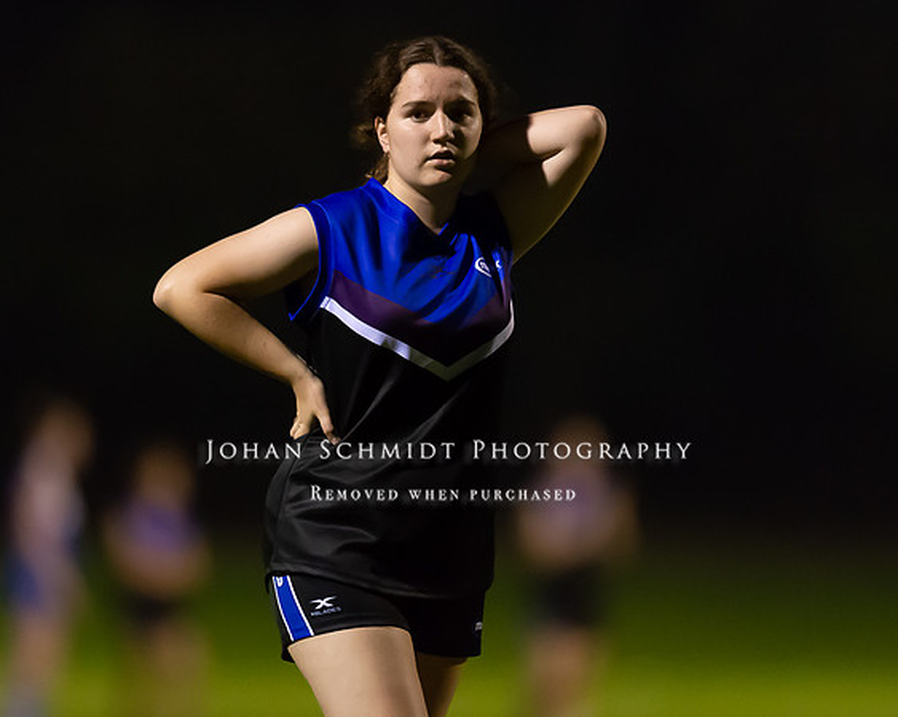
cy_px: 304
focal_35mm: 590
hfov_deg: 3.3
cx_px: 416
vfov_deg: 2.6
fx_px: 15680
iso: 12800
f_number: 2.8
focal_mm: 400
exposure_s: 1/800
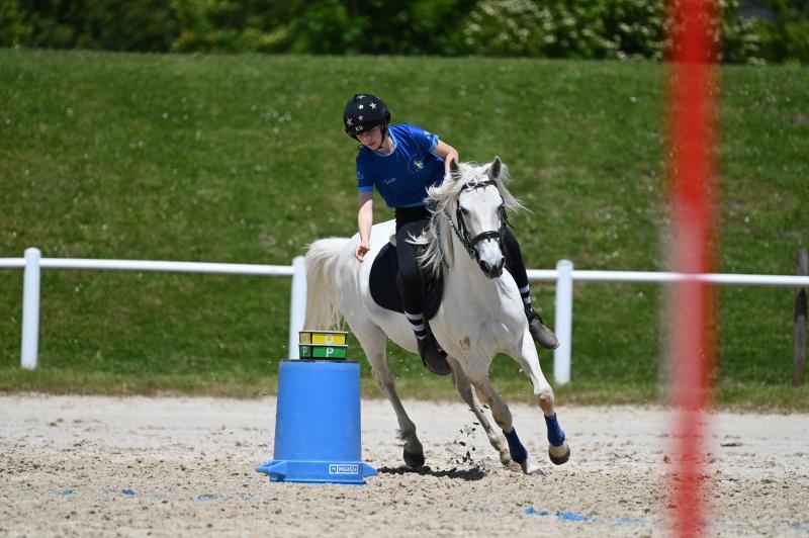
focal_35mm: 400
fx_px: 8981
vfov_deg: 3.4
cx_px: 404
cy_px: 269
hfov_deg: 5.2
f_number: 5.6
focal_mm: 400
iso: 180
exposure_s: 1/1250
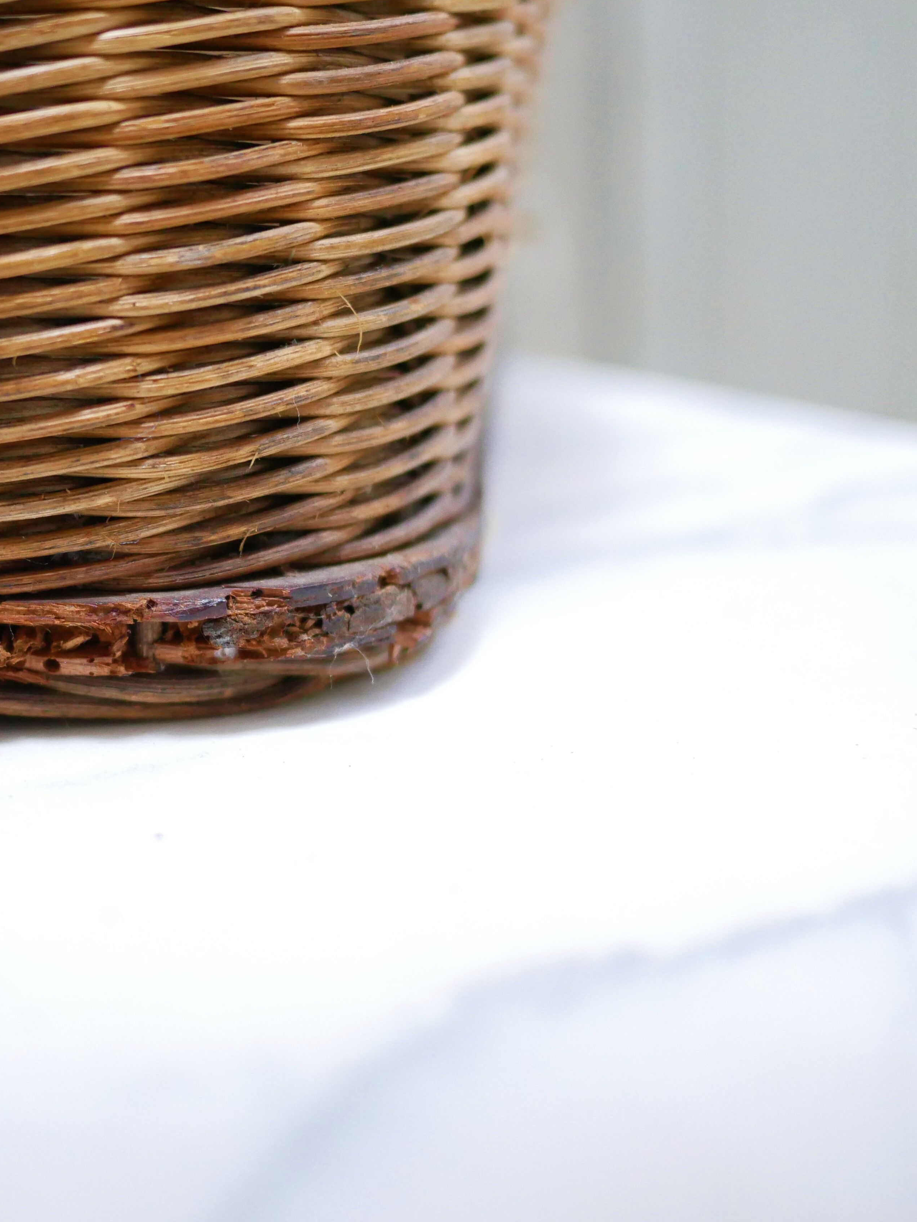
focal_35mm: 54
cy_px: 606
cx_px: 139
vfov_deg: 35.5
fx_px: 1907
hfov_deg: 26.4
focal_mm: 20
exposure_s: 1/60
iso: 2000
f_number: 1.7
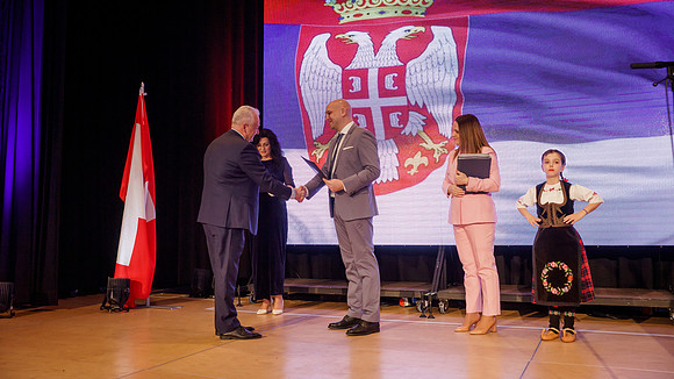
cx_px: 337
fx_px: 562
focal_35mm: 31
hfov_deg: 61.9
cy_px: 158
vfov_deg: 37.2
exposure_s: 1/250
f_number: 4
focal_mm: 30
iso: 2500
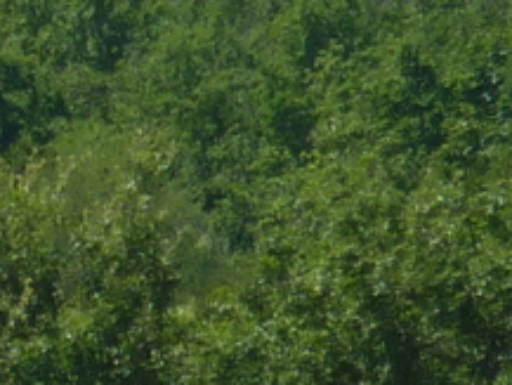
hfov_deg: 1.4
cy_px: -180
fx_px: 21370
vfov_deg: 1.0
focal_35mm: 1444
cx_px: -701
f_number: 4.5
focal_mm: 32.1
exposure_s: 1/400
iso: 80
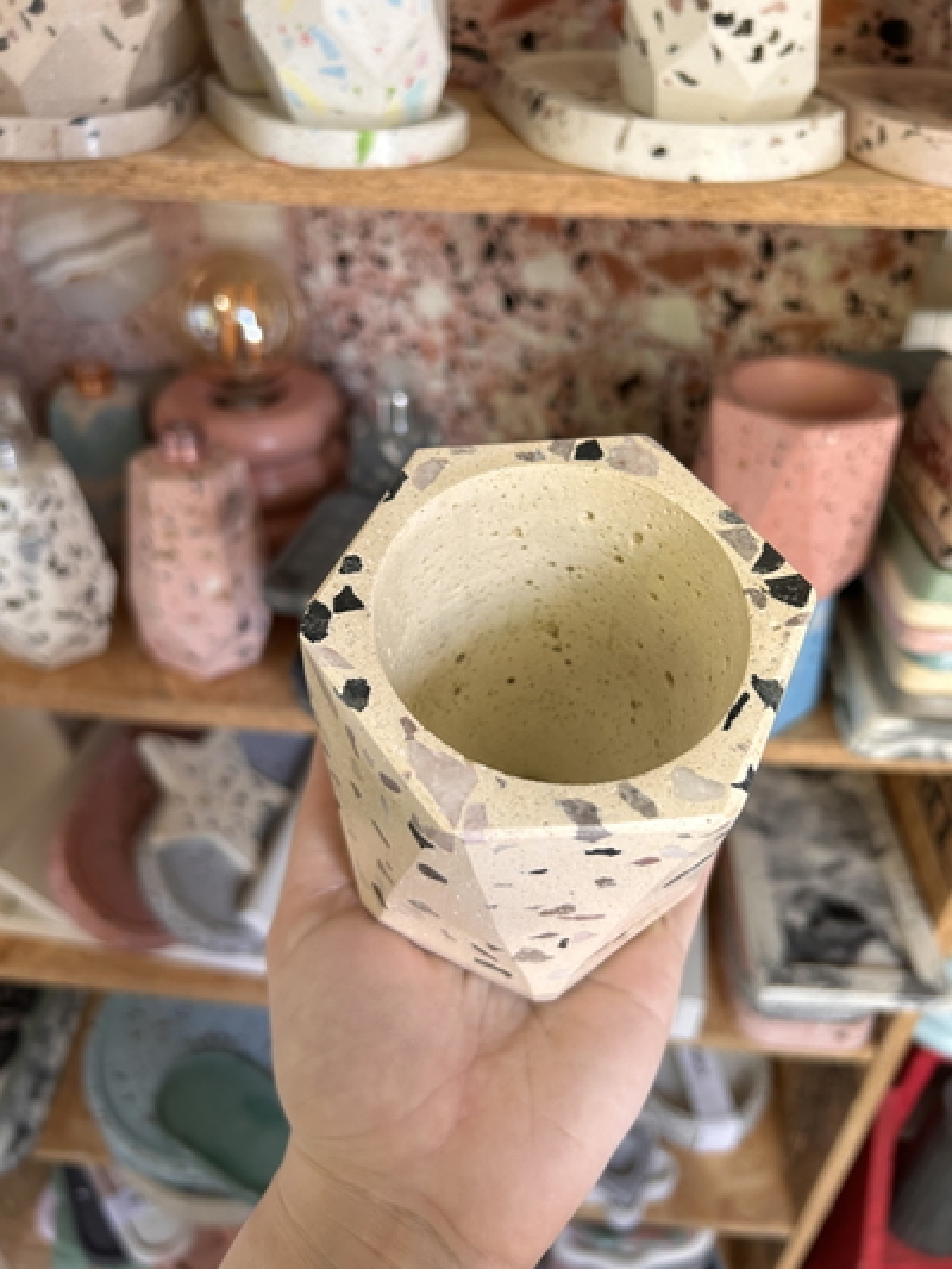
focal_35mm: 26
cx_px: 476
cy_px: 634
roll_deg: -2.5
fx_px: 953
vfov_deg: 67.3
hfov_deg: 53.1
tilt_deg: -37.1
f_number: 1.5
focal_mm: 5.7
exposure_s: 1/104
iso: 125
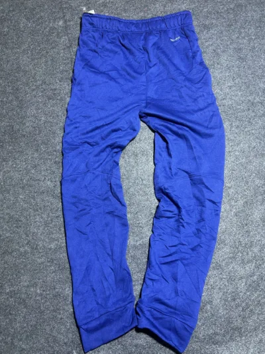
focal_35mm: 26
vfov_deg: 67.3
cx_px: 132
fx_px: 265
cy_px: 177
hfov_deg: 53.1
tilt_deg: -53.0
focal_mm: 5.7
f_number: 1.5
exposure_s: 1/50
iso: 160
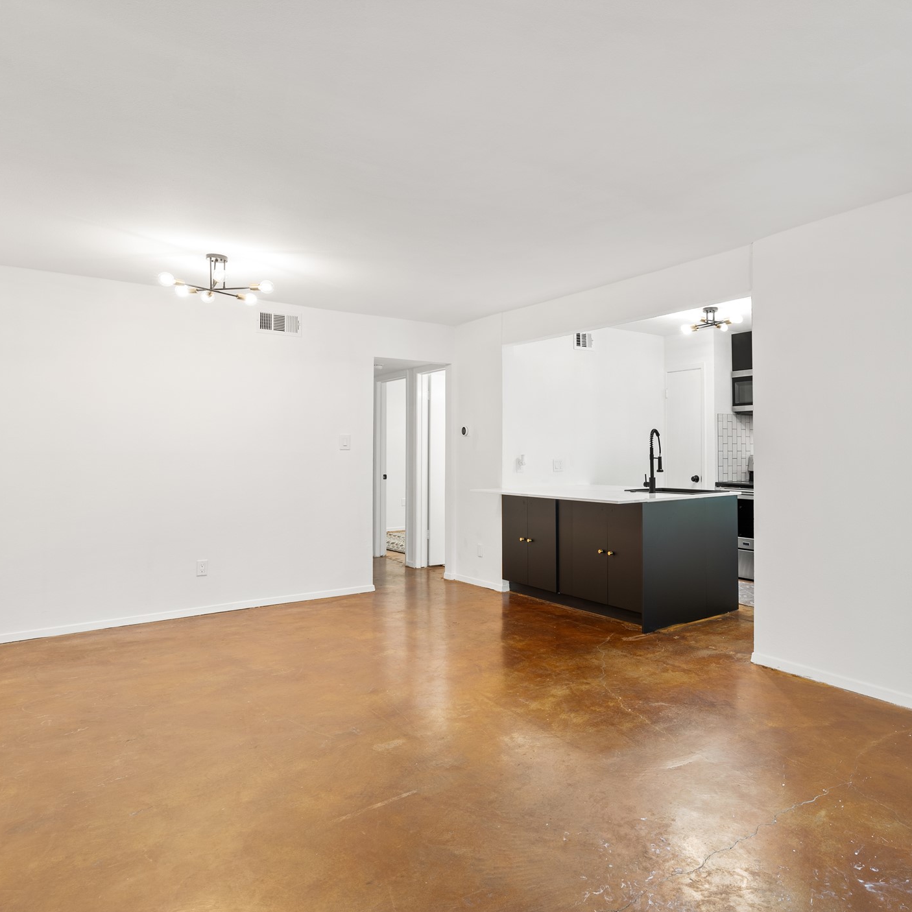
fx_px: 626
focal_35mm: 21
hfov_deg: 70.9
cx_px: 573
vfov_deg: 72.1
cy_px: 447
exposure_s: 1/1.25
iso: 100
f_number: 8
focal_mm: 16
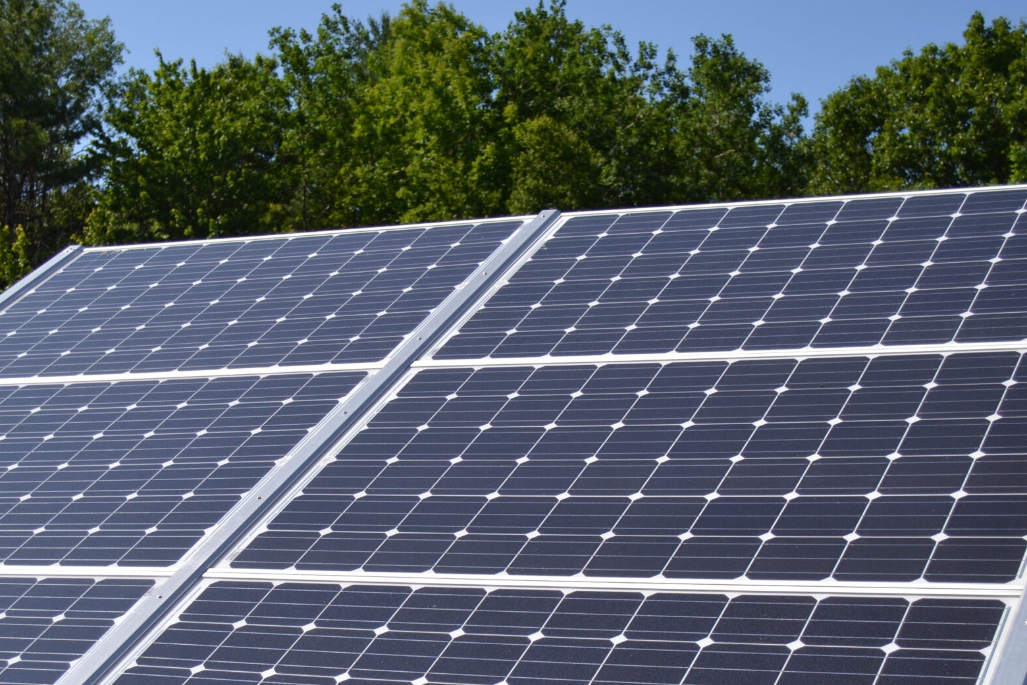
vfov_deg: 21.1
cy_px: 517
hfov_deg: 31.3
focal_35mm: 64
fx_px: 1826
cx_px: 387
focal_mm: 26
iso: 100
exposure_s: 1/800
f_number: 4.2
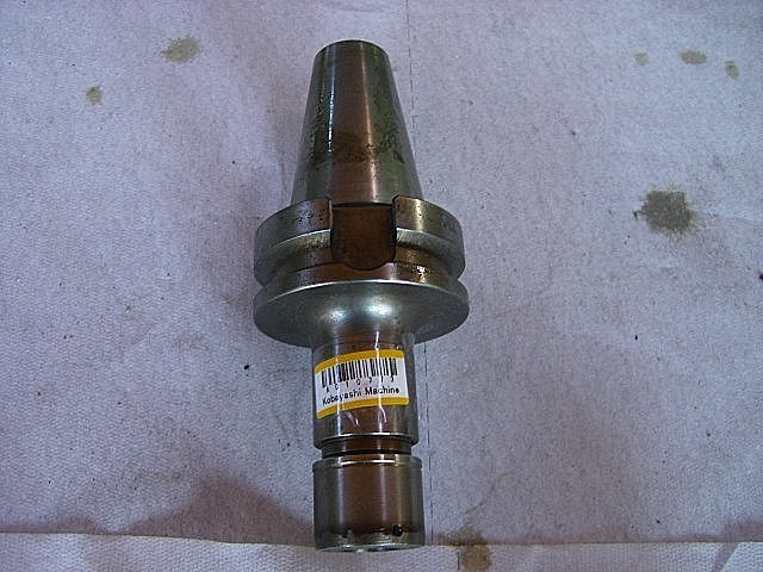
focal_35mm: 38
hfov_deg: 49.0
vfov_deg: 37.7
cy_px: 286
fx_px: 838
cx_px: 382
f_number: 2.7
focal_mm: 6.2
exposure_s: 1/60
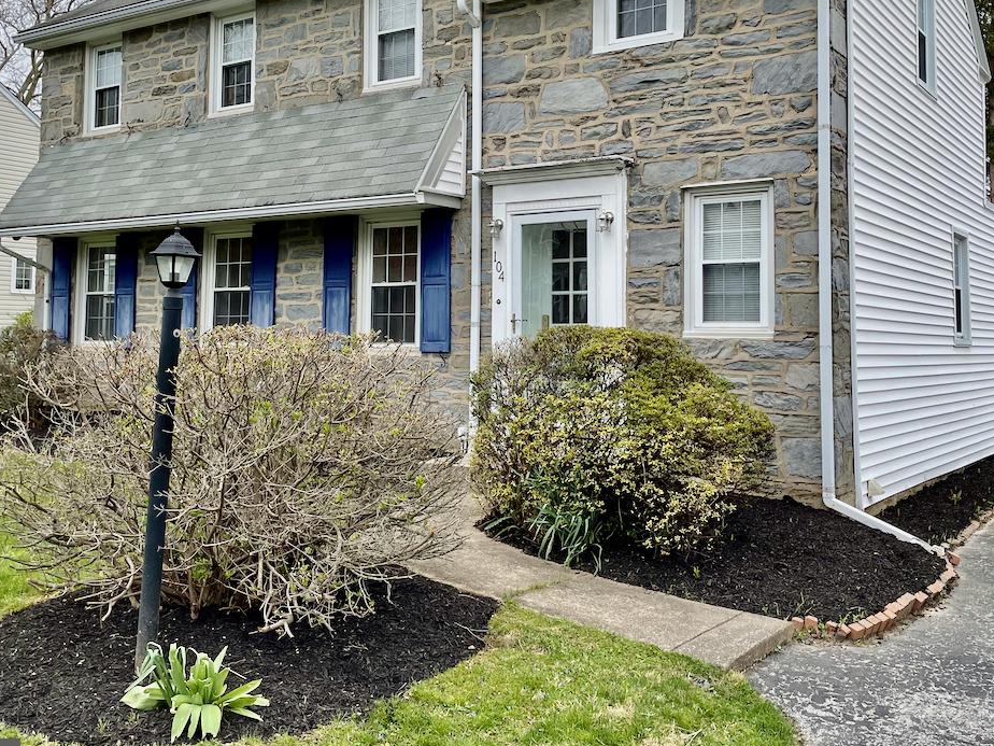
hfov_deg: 51.3
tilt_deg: +3.2
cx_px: 541
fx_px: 1034
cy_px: 277
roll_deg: -0.8
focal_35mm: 36
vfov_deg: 39.4
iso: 32
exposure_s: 1/1642
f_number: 1.6
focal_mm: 4.2
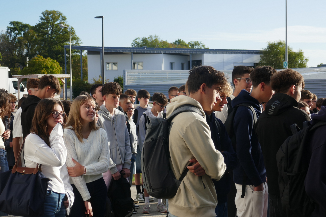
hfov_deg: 26.3
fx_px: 697
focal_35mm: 77
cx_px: 163
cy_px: 108
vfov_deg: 17.7
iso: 125
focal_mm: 28
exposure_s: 1/500
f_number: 4.7
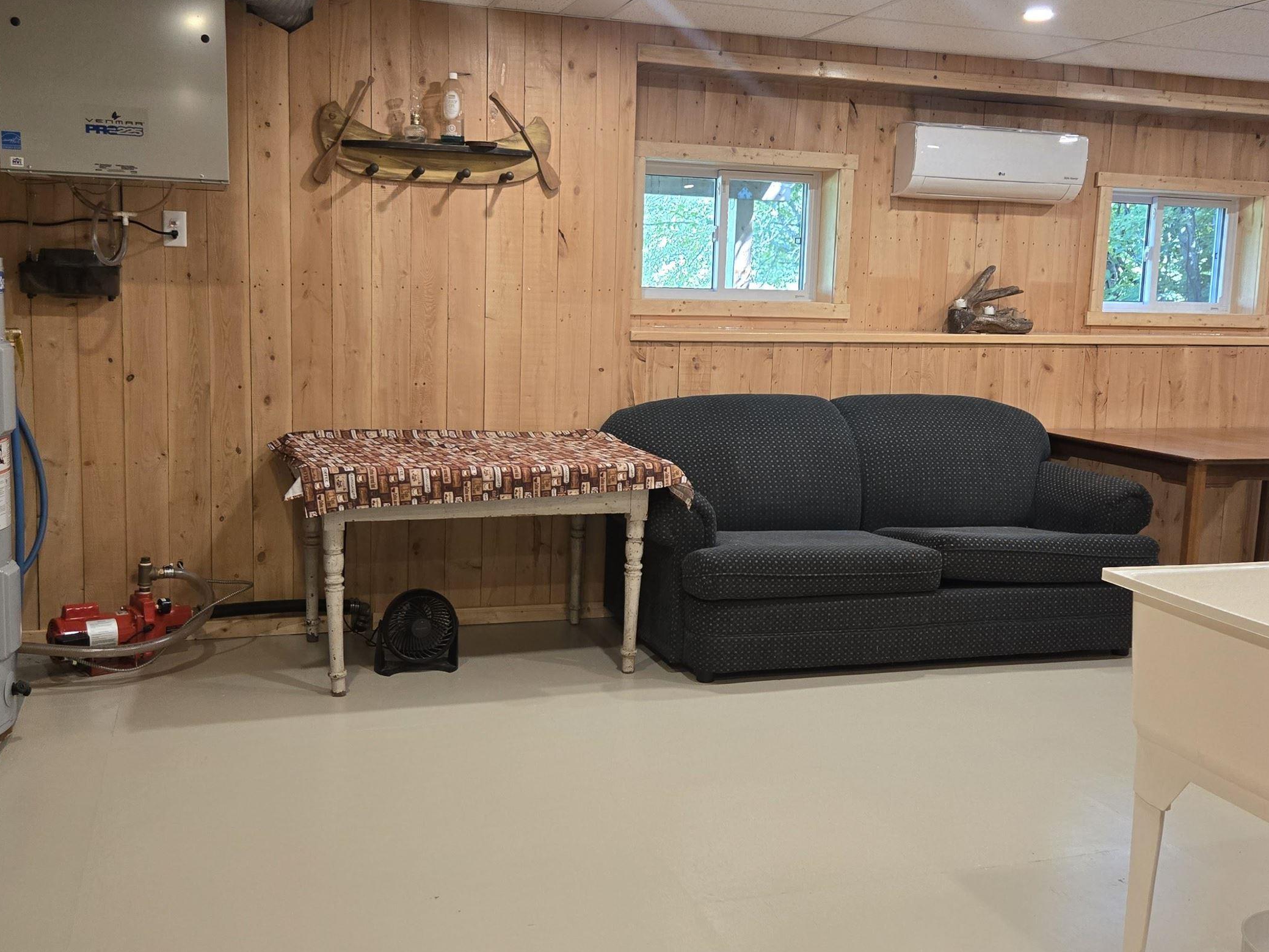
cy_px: 445
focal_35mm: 34
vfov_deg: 41.8
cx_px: 632
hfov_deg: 54.0
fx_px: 1247
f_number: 1.8
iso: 400
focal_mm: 5.4
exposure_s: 1/120
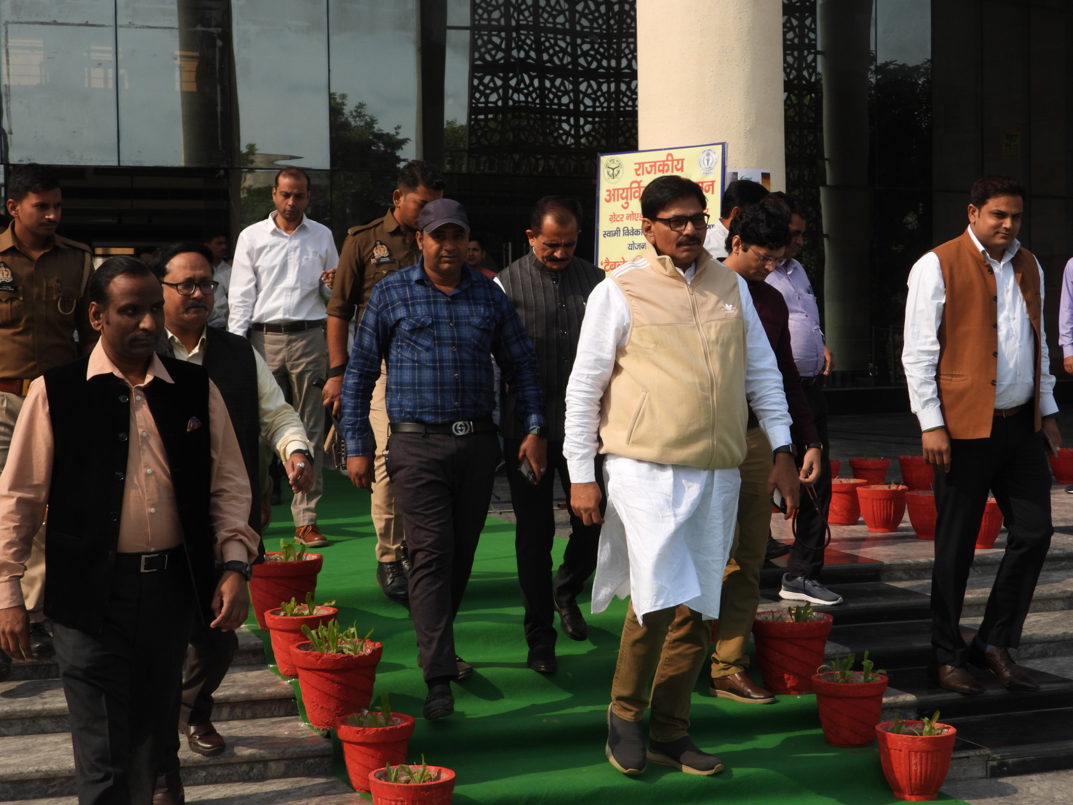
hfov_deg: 32.2
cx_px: 536
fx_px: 1860
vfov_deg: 24.4
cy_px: 402
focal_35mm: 60
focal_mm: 10.7
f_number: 3.5
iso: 100
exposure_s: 1/1250
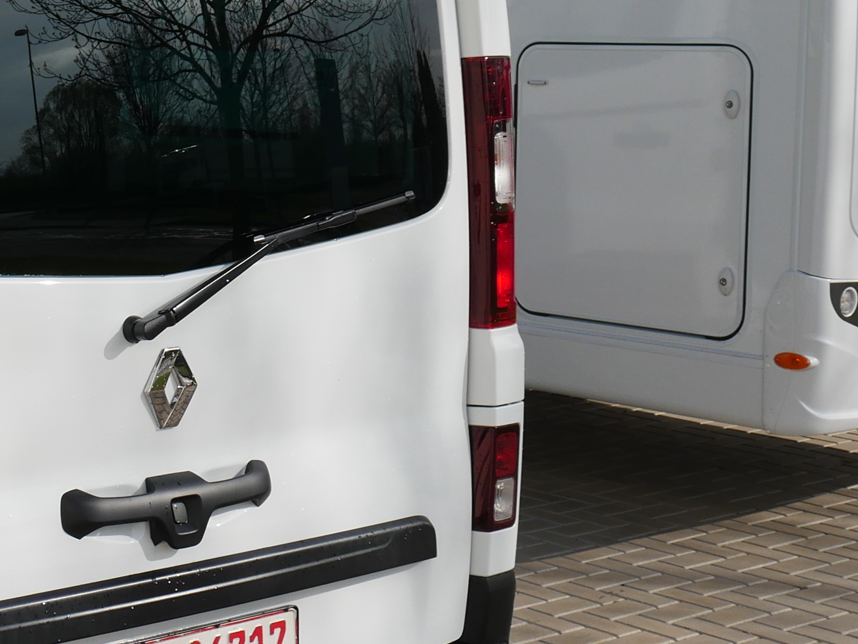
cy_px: 235
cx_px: -218
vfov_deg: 17.0
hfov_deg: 20.7
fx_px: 2157
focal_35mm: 87
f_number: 9
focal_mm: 16
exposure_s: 1/500
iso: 200
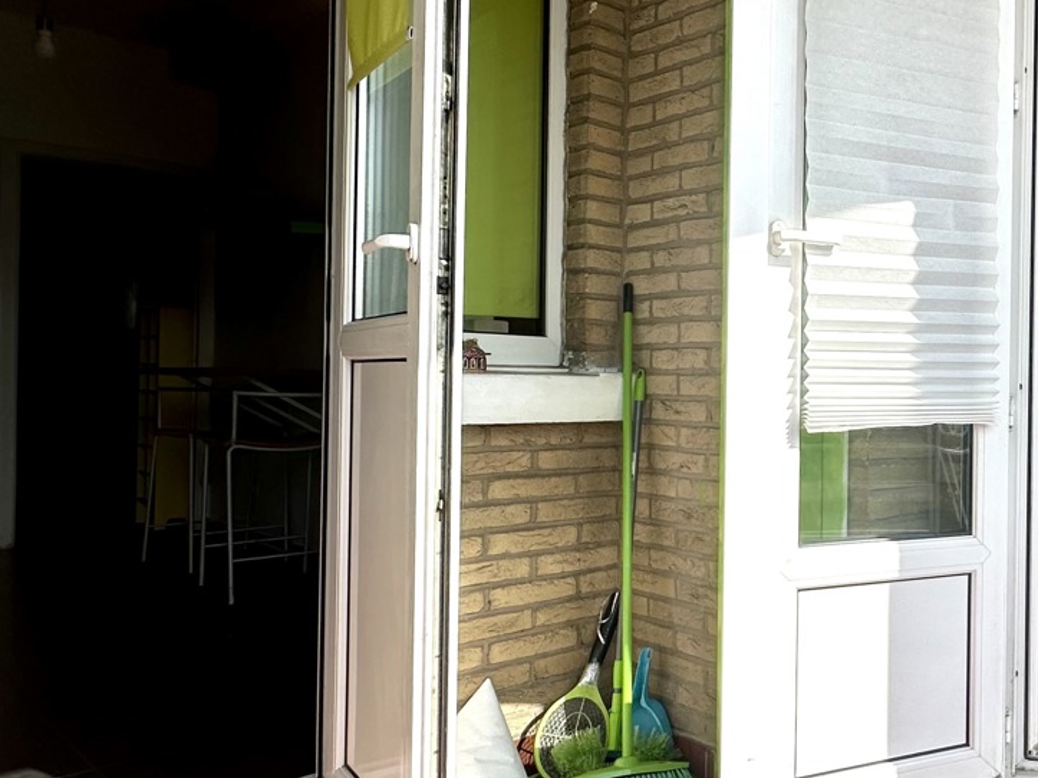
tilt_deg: +0.6
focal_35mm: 31
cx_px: 943
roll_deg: -0.8
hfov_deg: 51.2
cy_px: 380
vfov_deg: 45.4
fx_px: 929
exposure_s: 1/1335
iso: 50
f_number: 2.2
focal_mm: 2.22
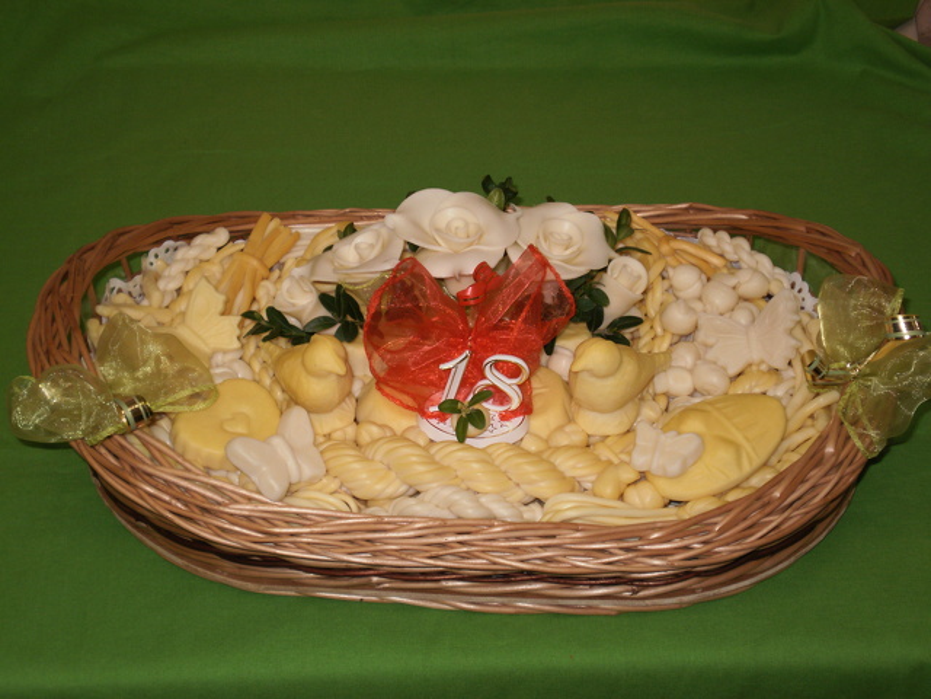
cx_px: 466
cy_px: 350
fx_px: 1667
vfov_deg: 23.7
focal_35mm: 62
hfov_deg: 31.2
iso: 100
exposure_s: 1/40
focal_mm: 10.3
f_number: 4.2
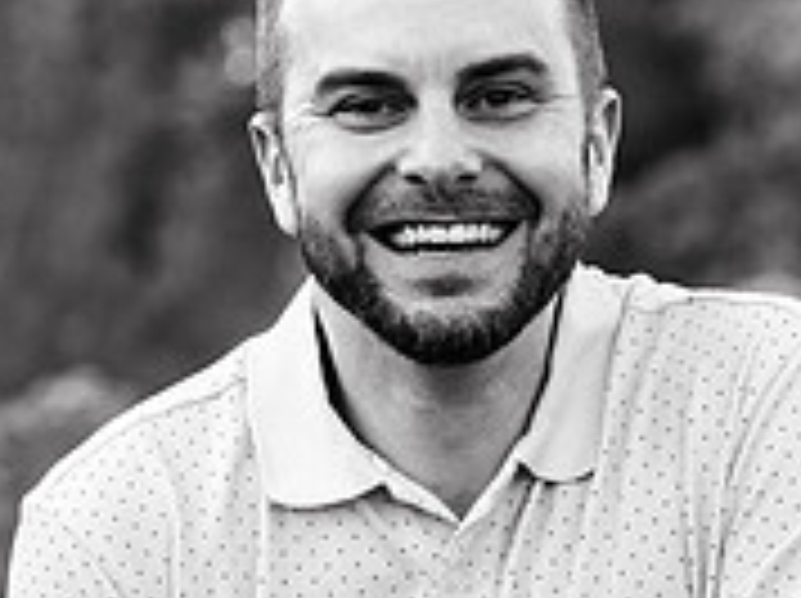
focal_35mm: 395
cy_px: 286
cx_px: 378
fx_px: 9128
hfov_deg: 5.0
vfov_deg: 3.8
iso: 500
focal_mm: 112
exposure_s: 1/160
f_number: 5.6
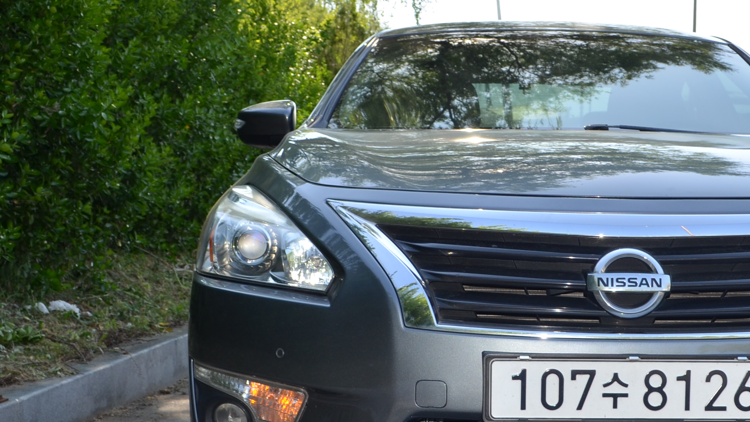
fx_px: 1273
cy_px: 330
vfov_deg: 18.7
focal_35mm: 64
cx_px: 526
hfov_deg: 32.4
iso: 100
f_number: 7.1
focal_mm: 20
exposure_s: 1/200
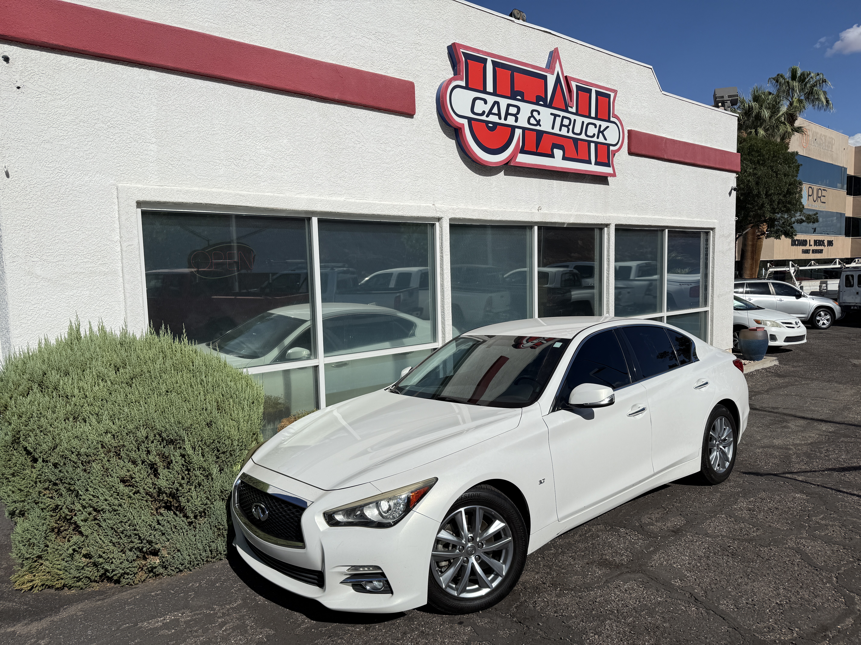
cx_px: 430
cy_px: 322
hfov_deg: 71.6
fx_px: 597
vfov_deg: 56.8
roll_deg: +1.0
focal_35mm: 24
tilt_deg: -4.7
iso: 80
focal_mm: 6.76
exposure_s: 1/11905
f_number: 1.78
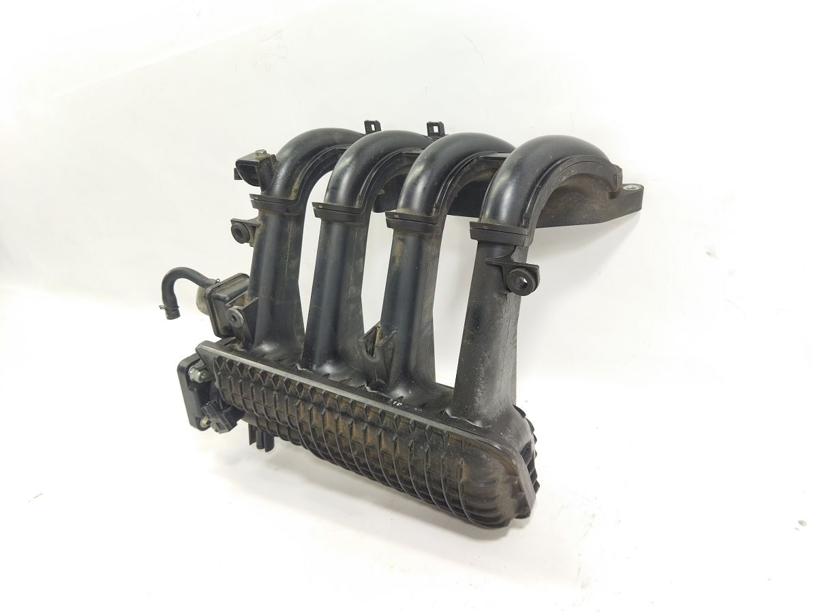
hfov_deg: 65.3
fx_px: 638
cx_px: 409
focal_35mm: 27
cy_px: 307
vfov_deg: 51.4
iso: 103
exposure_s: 1/50
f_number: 1.79
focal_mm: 4.71
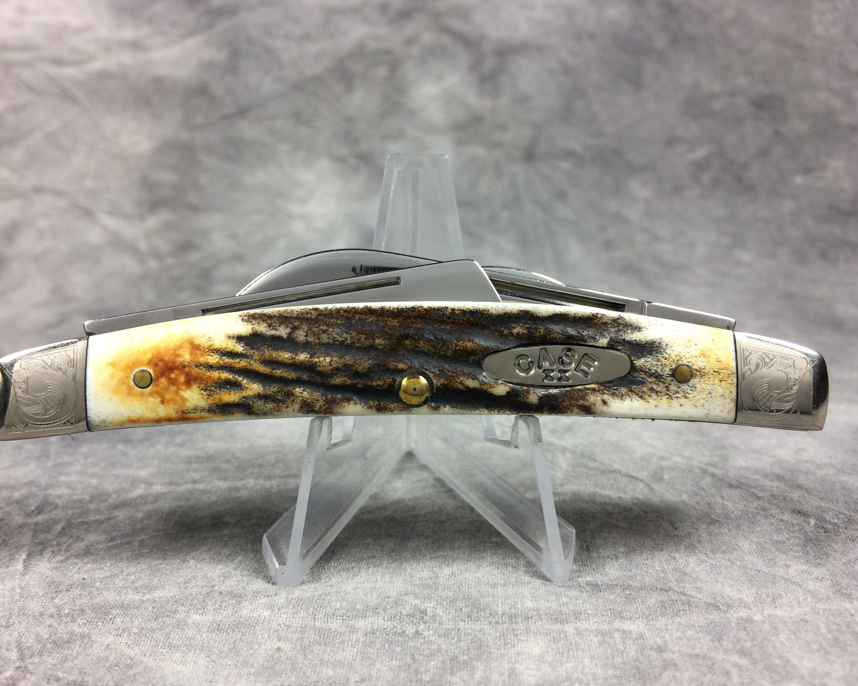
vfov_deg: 47.1
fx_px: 787
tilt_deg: -14.3
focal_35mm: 31
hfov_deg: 57.1
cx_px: 402
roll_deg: +0.6
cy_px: 334
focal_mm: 4.15
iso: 50
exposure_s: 1/120
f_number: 2.2
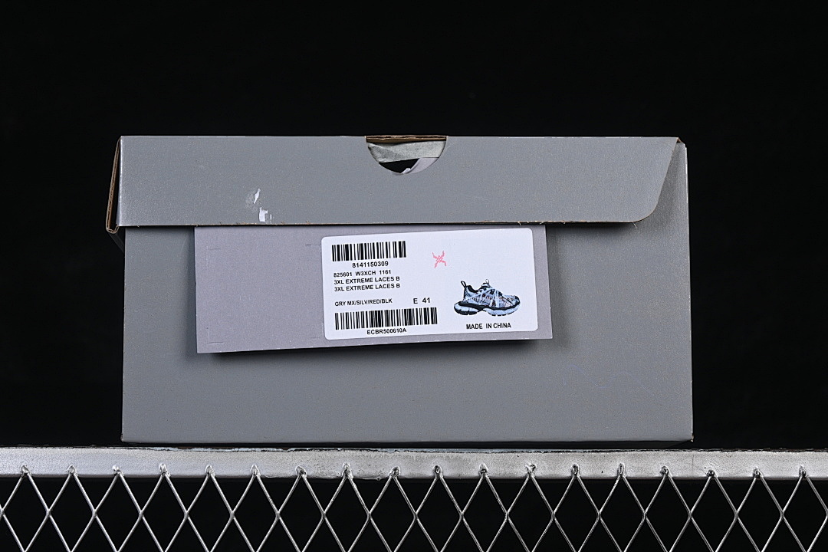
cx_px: 414
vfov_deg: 18.2
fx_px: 1725
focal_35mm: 75
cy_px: 276
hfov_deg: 27.0
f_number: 8
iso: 160
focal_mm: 50
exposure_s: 1/80
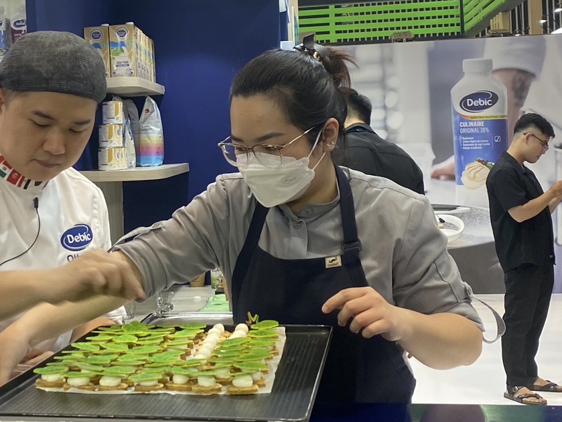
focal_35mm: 62
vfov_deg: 23.6
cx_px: 143
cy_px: 152
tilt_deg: -0.9
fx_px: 1006
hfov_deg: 30.7
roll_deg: +2.9
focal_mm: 4.25
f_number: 1.8
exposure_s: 1/100
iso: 125
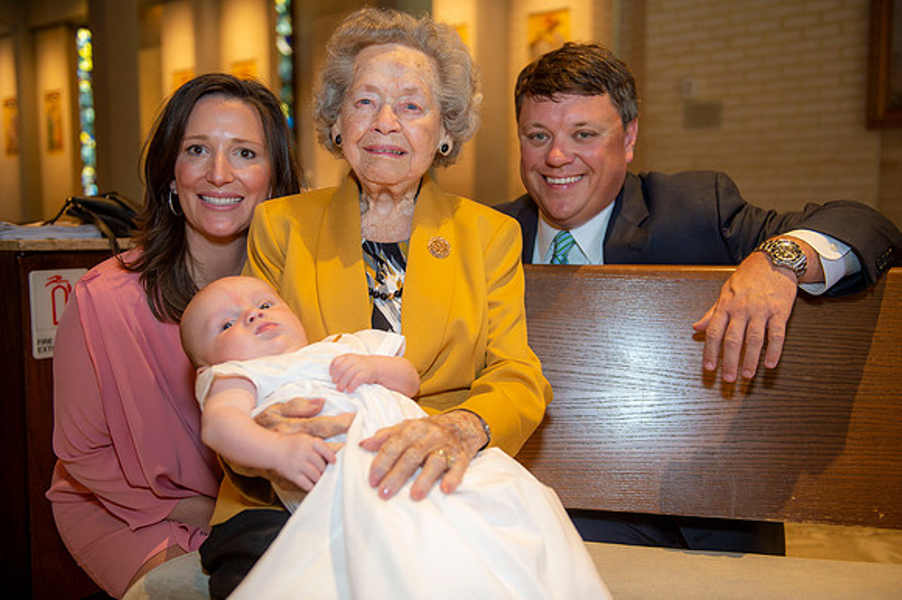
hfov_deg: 53.2
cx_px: 451
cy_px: 300
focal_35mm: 36
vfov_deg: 36.8
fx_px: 901
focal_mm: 36
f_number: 2.8
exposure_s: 1/100
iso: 800
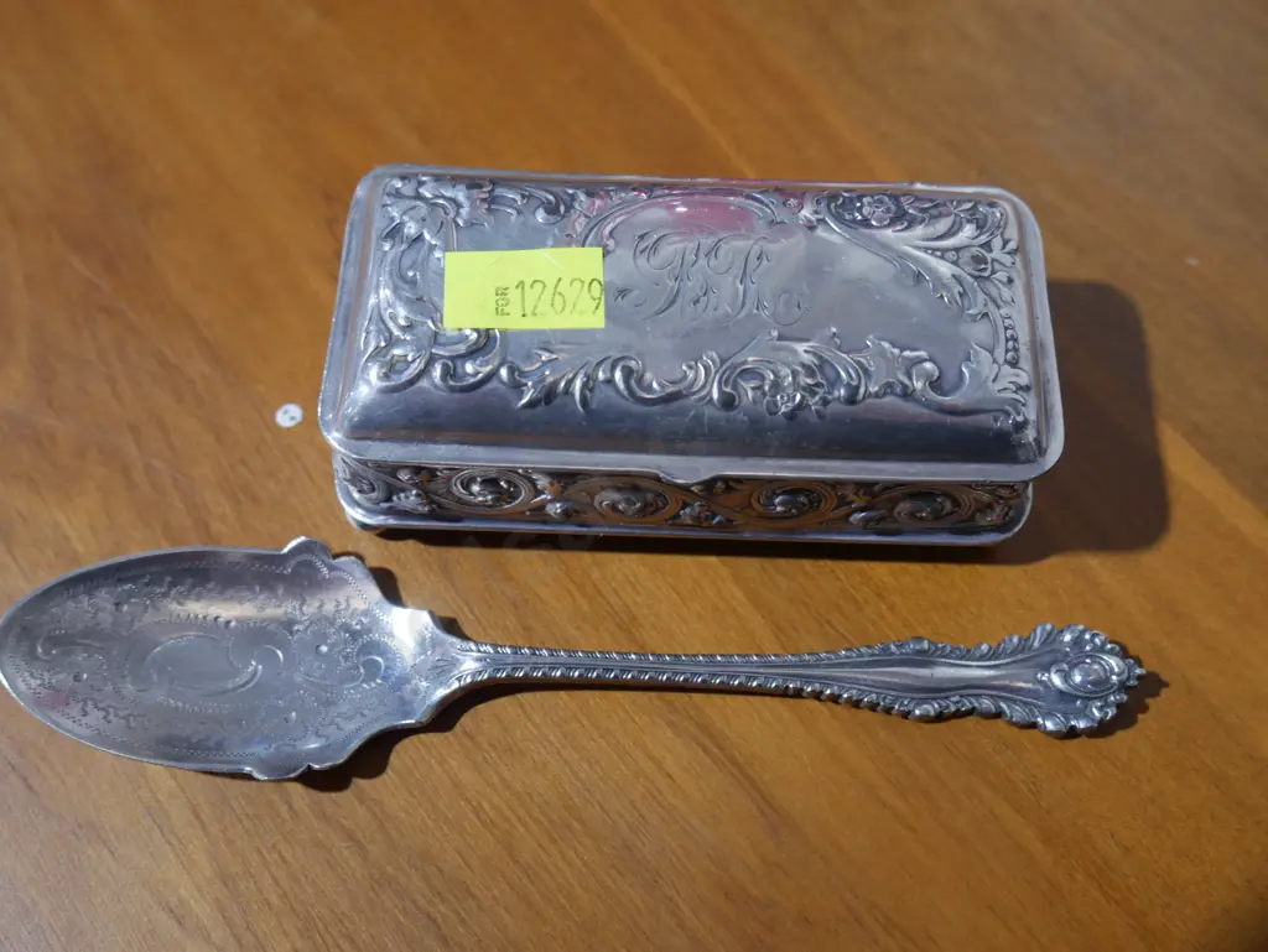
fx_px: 1466
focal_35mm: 40
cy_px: 476
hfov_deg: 46.8
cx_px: 634
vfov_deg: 36.0
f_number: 5
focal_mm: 20
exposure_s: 1/60
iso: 800
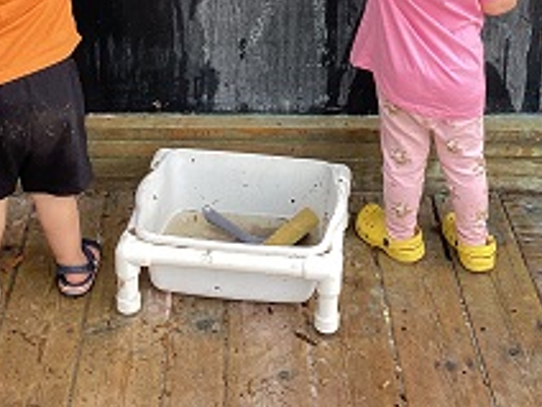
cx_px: 291
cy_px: -12
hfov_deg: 26.7
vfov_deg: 19.5
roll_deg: -1.3
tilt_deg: -22.1
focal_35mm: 73
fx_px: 1143
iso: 25
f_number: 2.4
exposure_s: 1/372
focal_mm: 3.3
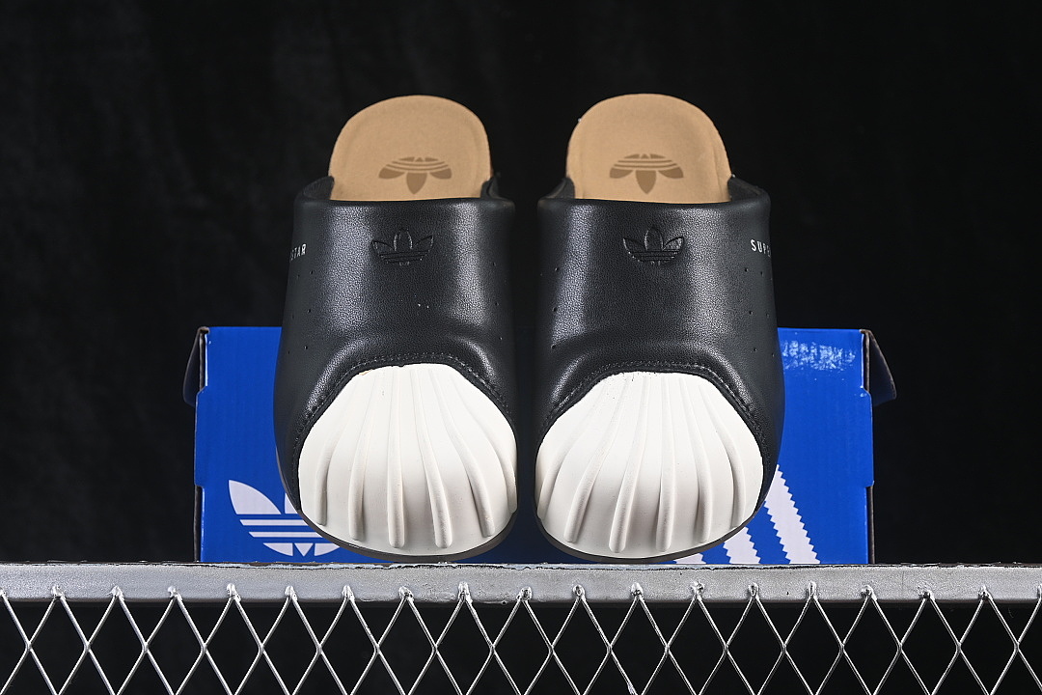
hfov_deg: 27.0
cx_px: 521
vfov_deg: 18.2
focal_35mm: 75
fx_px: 2171
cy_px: 348
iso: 160
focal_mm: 50
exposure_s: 1/60
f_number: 6.3
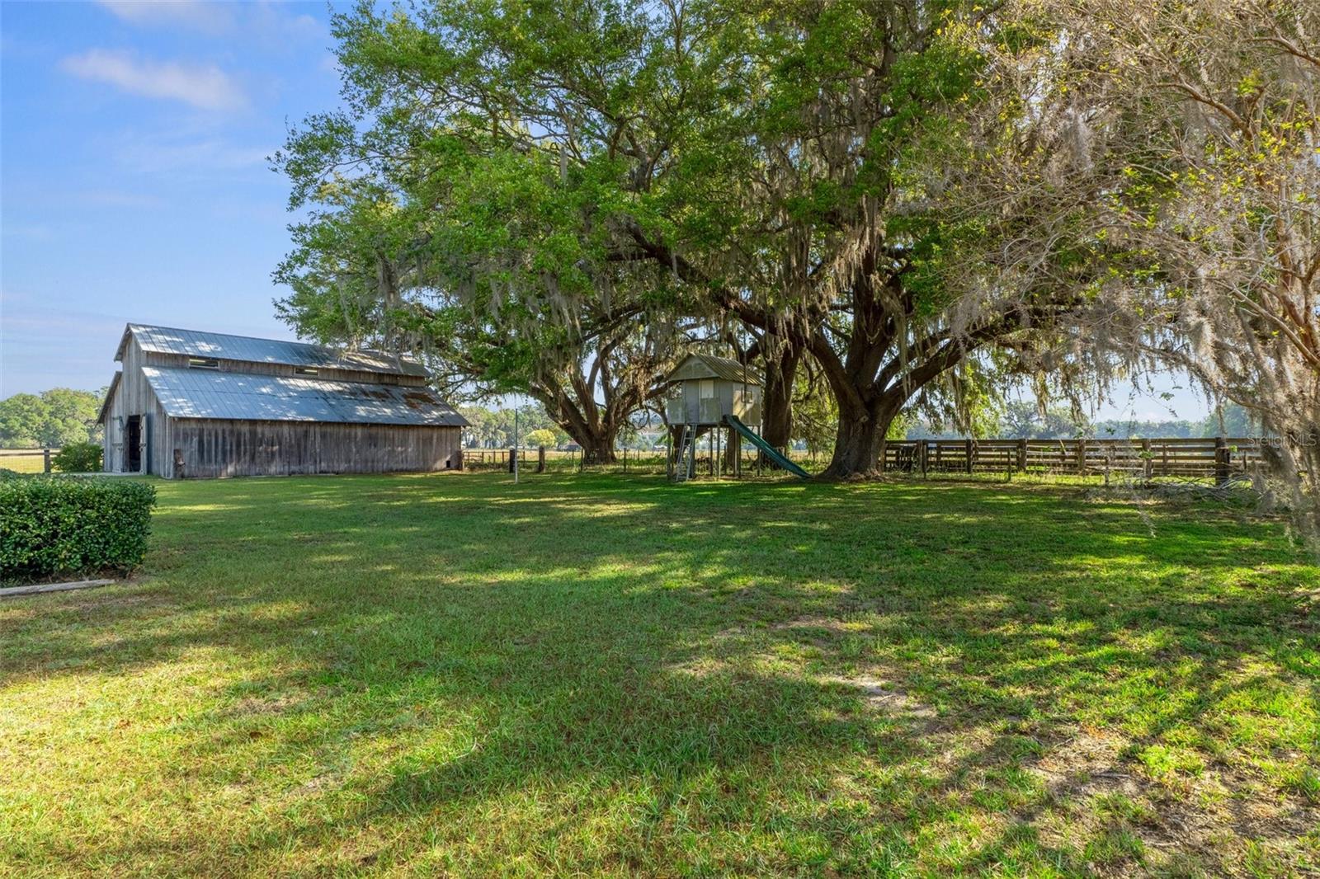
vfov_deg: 67.4
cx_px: 660
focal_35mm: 18
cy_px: 440
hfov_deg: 90.0
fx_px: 660
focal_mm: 12
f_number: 8
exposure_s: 1/500
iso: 320
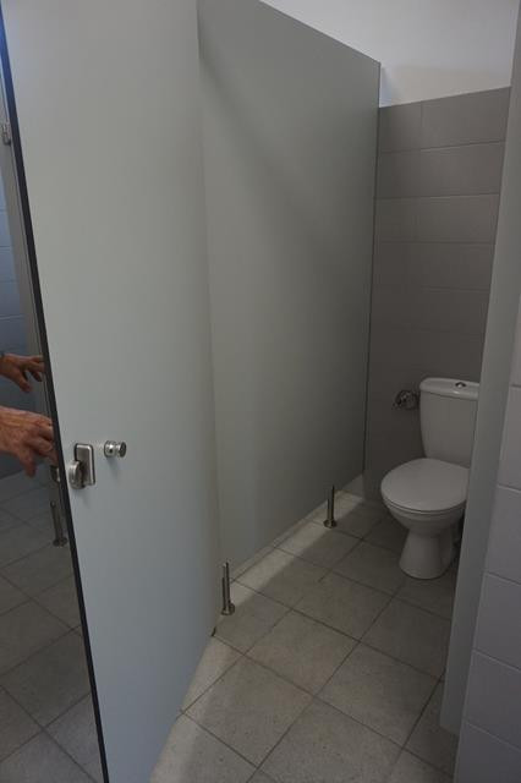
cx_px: 260
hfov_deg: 53.1
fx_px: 522
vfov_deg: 73.8
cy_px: 392
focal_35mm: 24
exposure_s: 1/320
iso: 1250
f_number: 4
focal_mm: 16
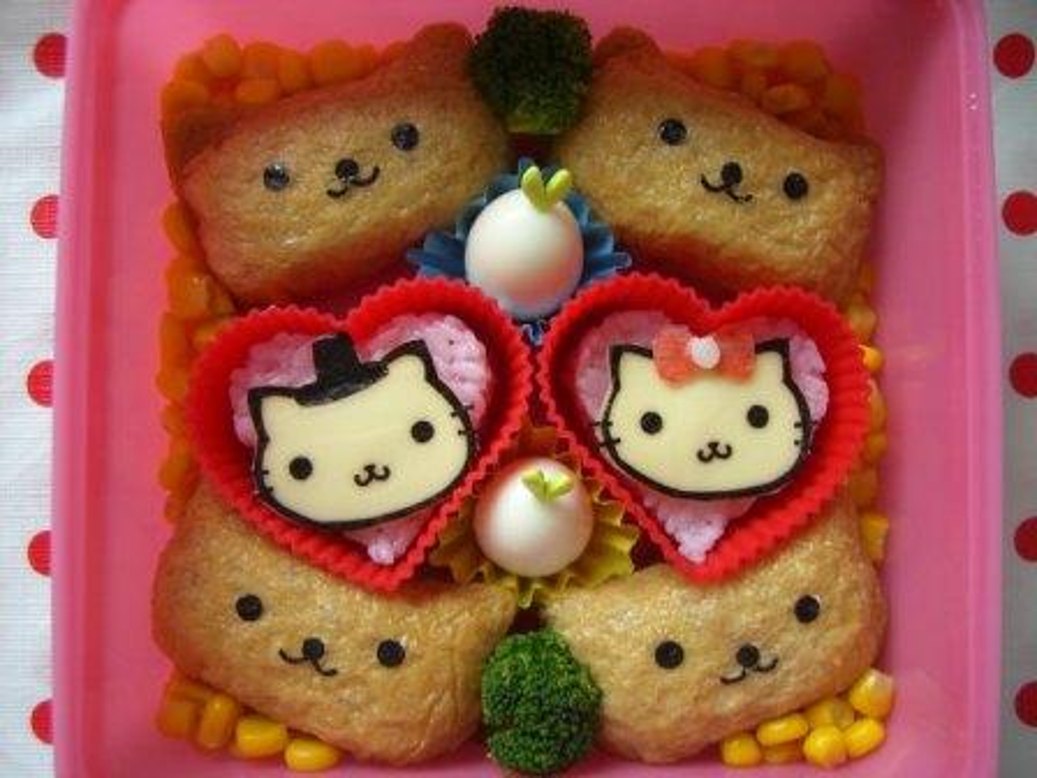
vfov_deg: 37.7
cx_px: 518
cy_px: 389
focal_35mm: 38
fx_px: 1138
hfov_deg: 49.0
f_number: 2.7
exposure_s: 1/60
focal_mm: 6.2
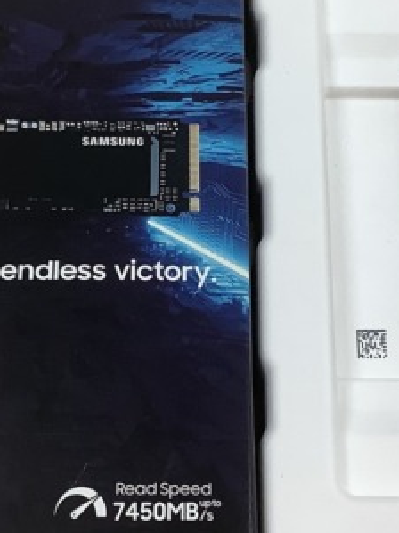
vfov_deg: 22.5
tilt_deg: -63.9
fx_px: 1338
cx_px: 205
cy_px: 212
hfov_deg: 17.0
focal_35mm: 87
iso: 50
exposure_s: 1/50
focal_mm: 3.3
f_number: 2.4
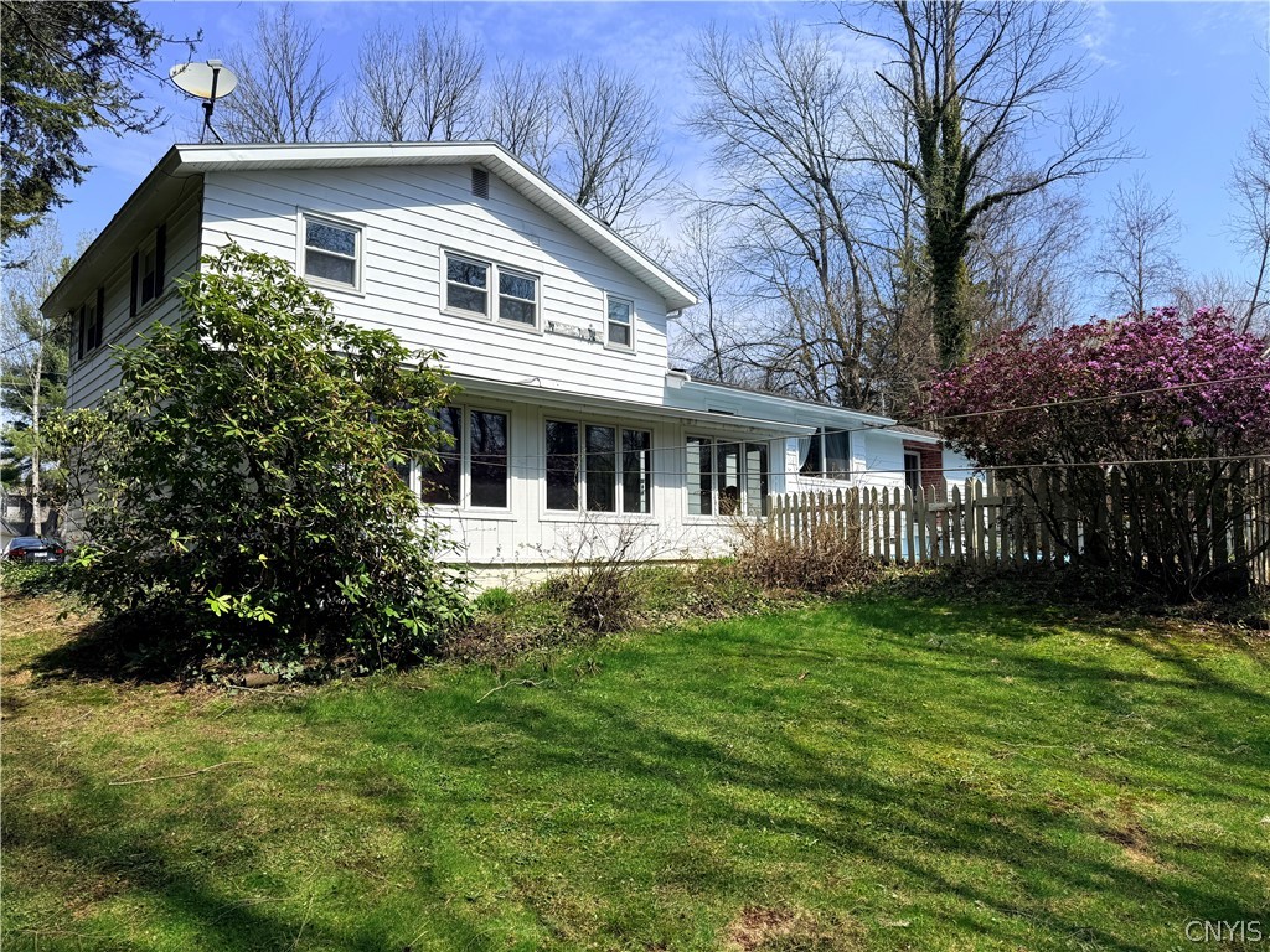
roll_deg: -0.2
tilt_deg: +6.0
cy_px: 476
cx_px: 635
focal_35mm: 24
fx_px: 881
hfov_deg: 71.6
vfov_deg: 56.8
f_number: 1.78
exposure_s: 1/3759
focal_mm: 6.76
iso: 80
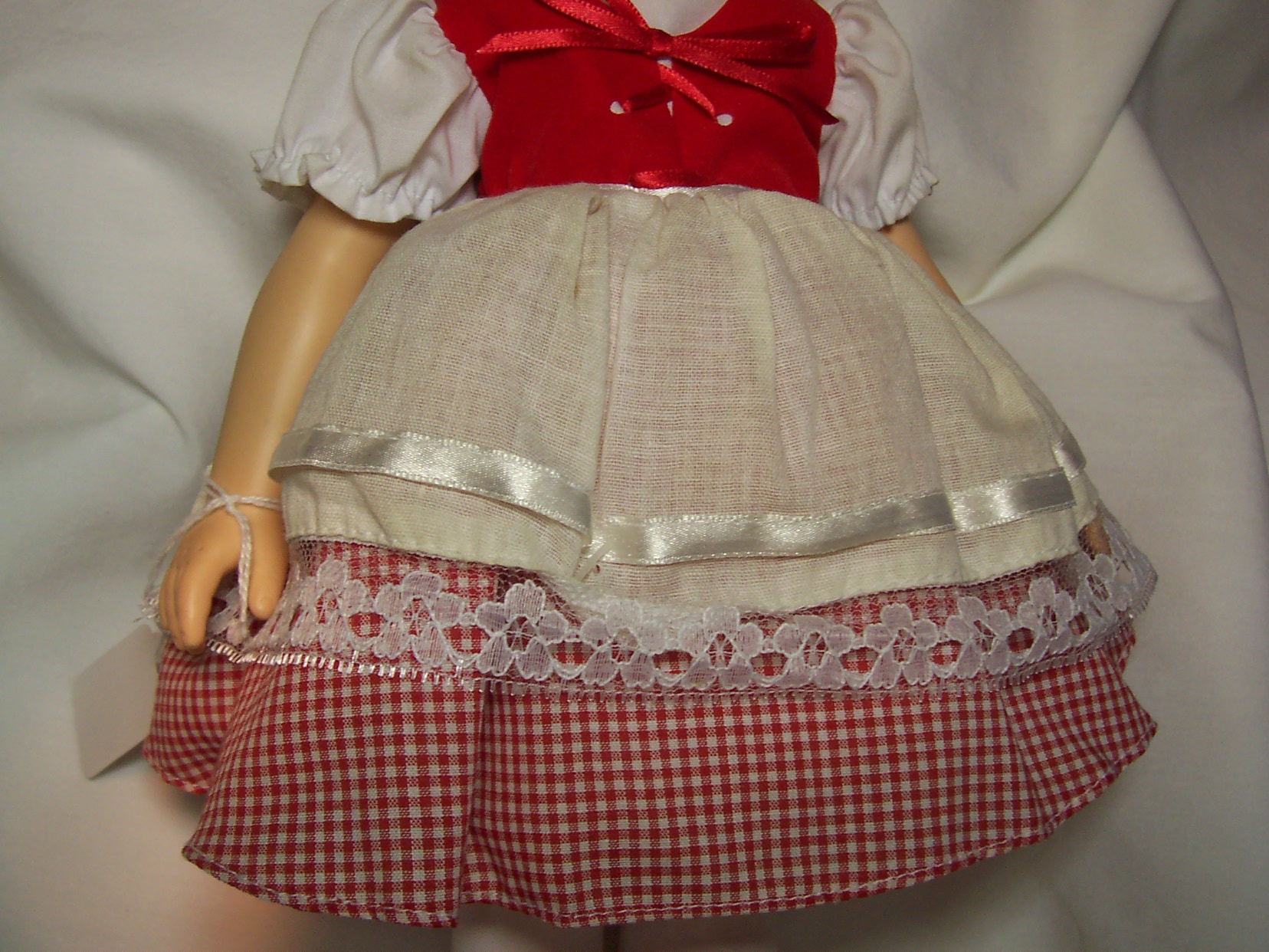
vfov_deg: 38.7
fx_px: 1356
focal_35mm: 37
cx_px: 634
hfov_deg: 50.1
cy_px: 476
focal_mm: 5.6
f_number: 2.8
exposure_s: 1/60
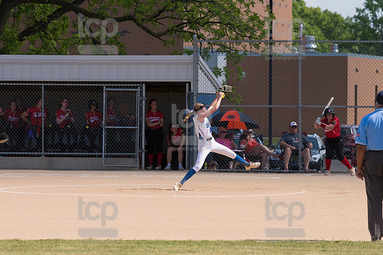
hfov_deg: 6.9
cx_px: 192
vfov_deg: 4.6
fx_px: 3190
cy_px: 128
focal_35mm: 300
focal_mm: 200
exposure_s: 1/1600
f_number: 5.6
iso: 320
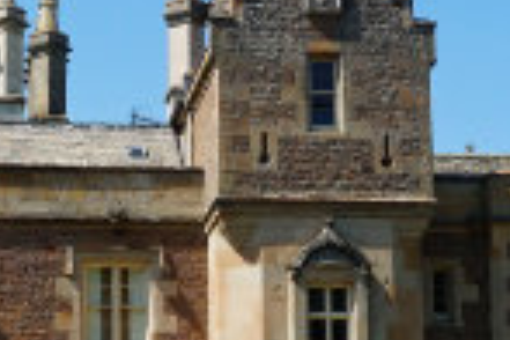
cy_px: 432
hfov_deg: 15.6
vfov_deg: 10.3
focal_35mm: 131
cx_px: 187
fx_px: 1856
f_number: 14
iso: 100
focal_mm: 16
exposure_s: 1/100
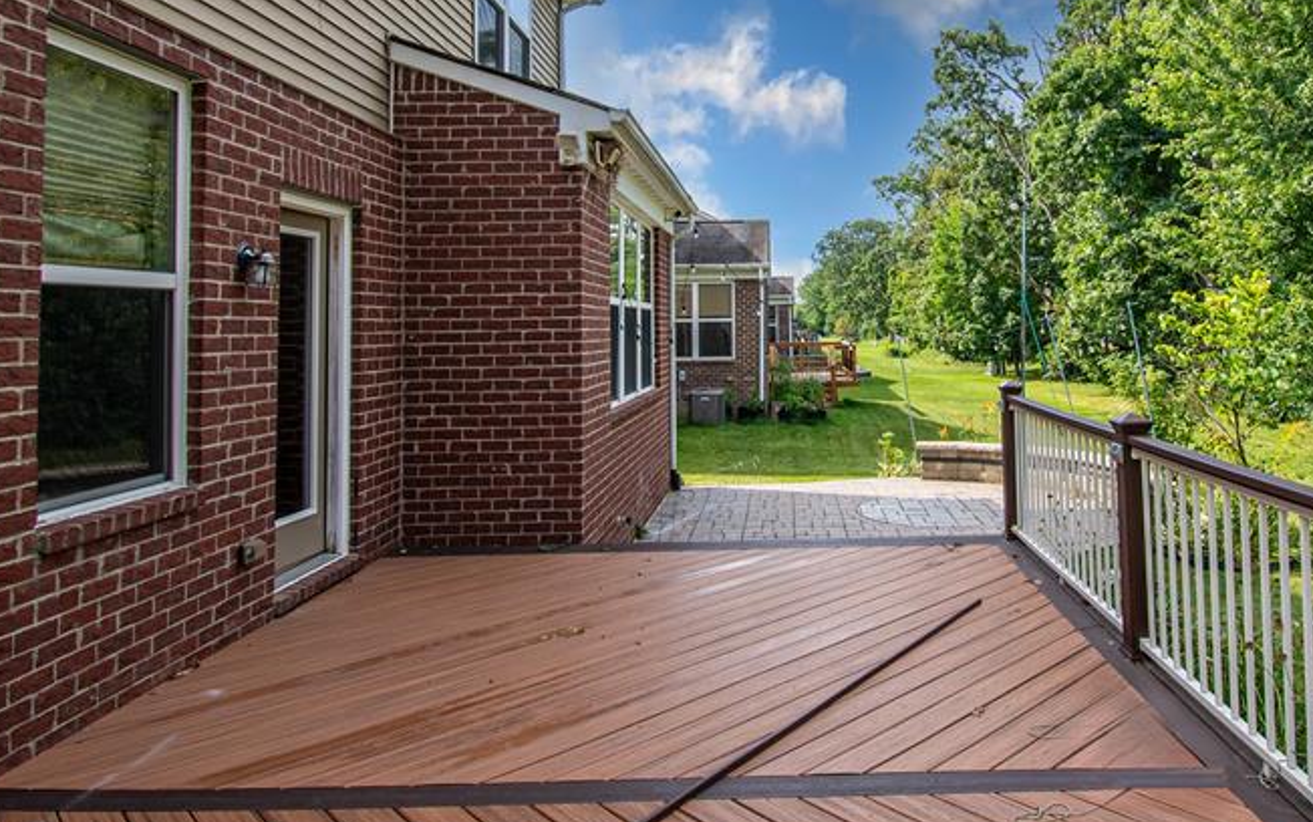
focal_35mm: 24
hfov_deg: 73.6
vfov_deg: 50.3
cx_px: 812
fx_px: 859
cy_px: 282
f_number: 6.3
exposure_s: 1/320
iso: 100
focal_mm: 10
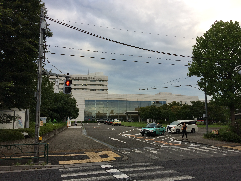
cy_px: 90
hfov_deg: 61.7
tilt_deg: +8.4
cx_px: 120
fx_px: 202
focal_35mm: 29
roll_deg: -0.3
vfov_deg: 48.2
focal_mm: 4.15
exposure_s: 1/229
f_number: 2.2
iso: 32
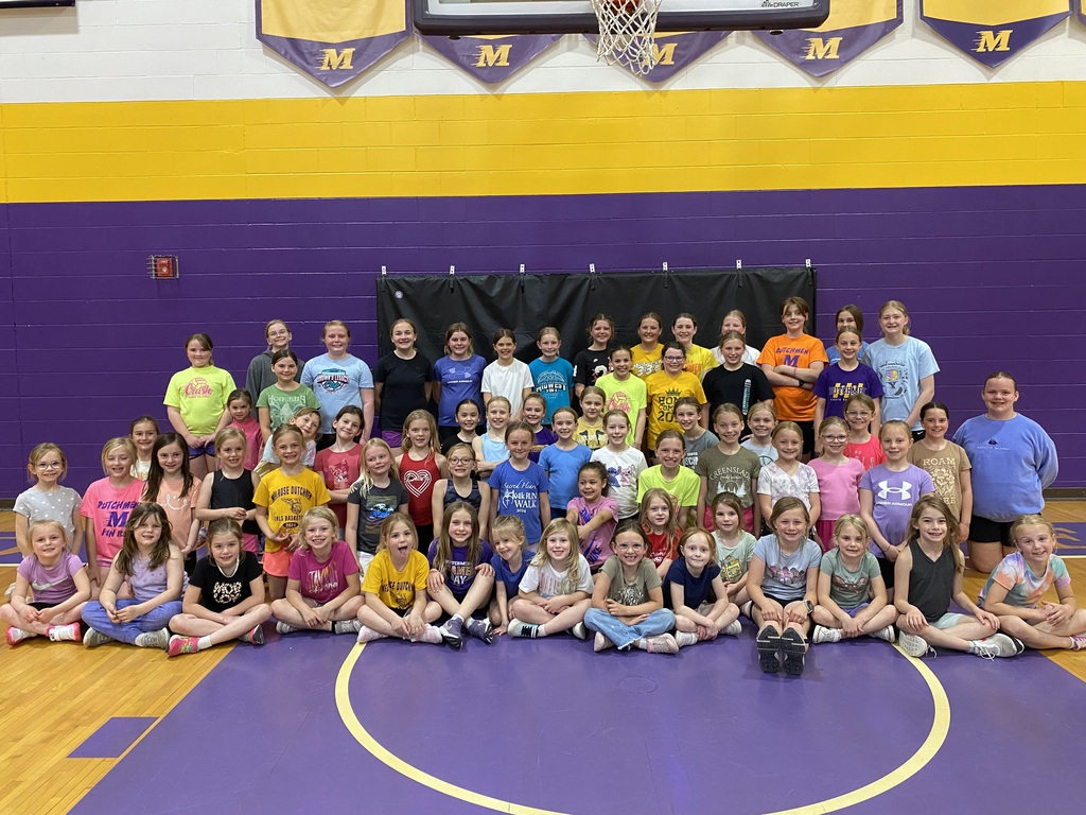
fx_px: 816
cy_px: 408
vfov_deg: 53.1
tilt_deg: -4.2
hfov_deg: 67.3
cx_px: 543
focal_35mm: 26
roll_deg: +1.6
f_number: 1.8
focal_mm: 4.25
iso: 250
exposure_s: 1/60
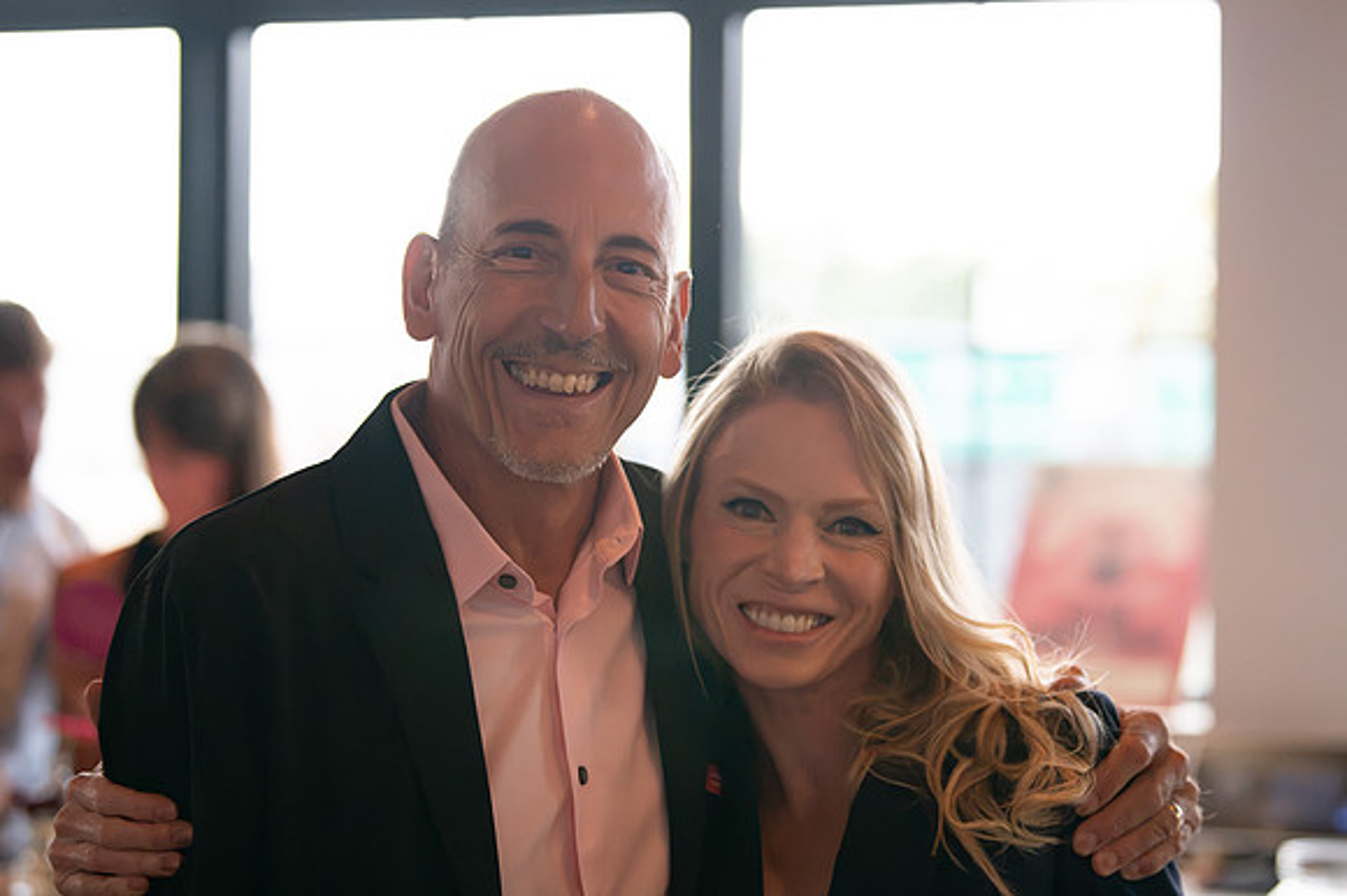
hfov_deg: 19.0
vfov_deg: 12.7
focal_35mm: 108
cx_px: 731
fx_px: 4030
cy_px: 418
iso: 2000
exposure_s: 1/1000
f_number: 2.8
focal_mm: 82
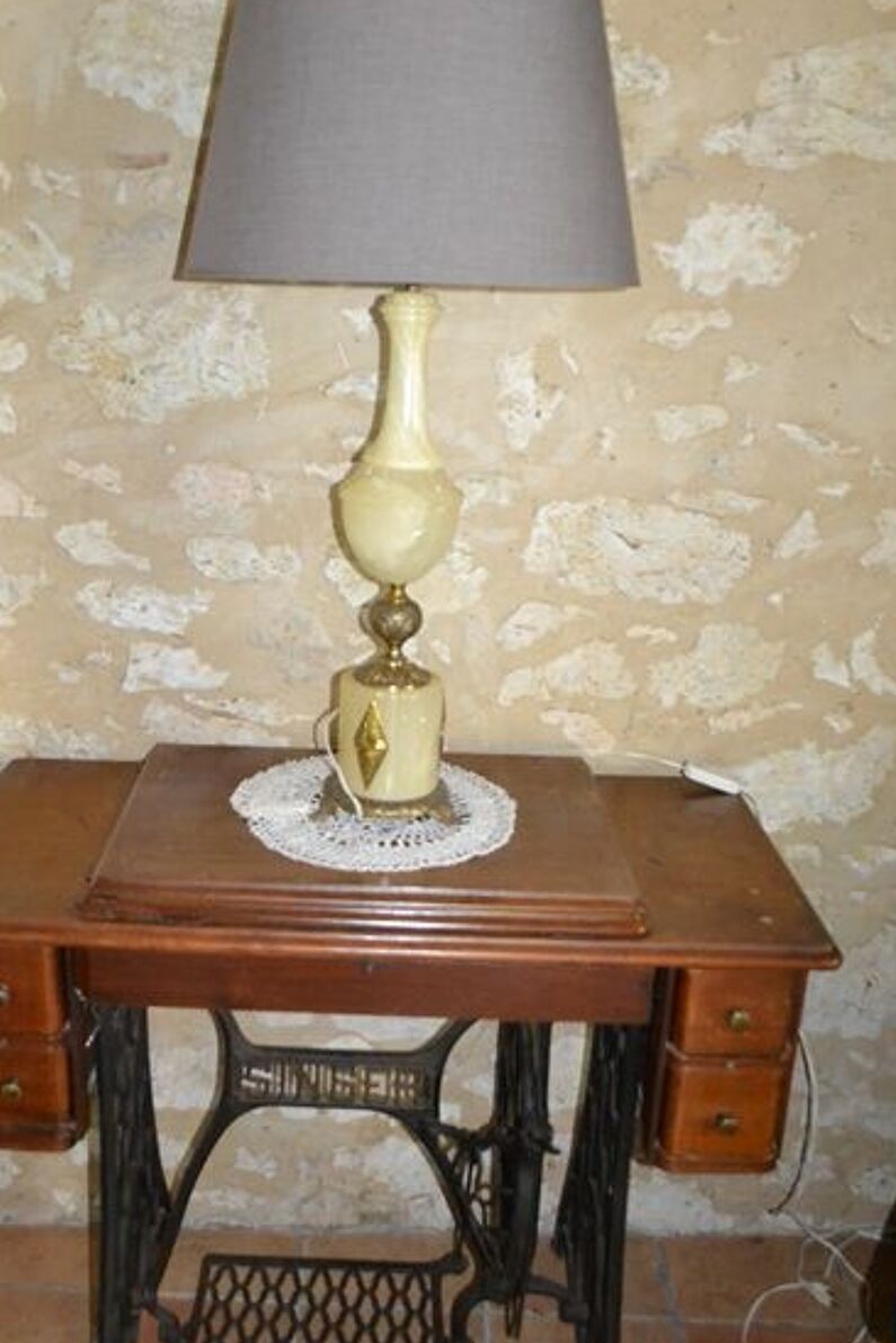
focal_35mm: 34
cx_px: 347
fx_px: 1269
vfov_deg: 55.8
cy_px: 679
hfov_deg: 38.7
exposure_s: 1/60
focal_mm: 18
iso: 3200
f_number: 3.5
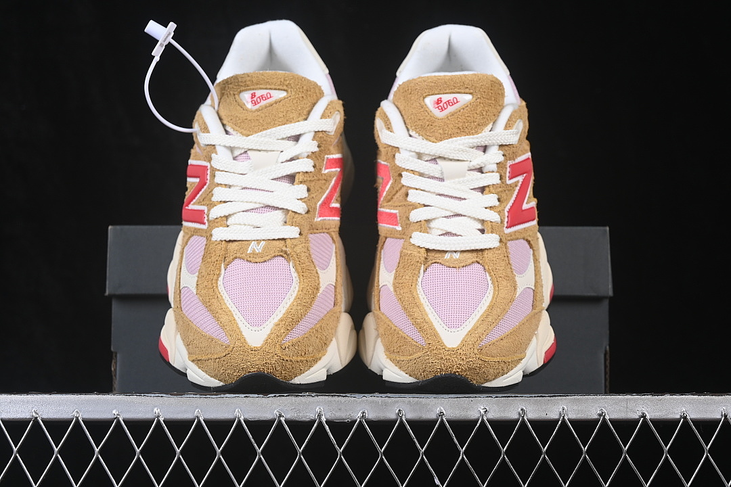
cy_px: 244
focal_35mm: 75
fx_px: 1523
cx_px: 366
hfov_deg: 27.0
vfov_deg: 18.2
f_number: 8
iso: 160
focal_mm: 50
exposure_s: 1/80
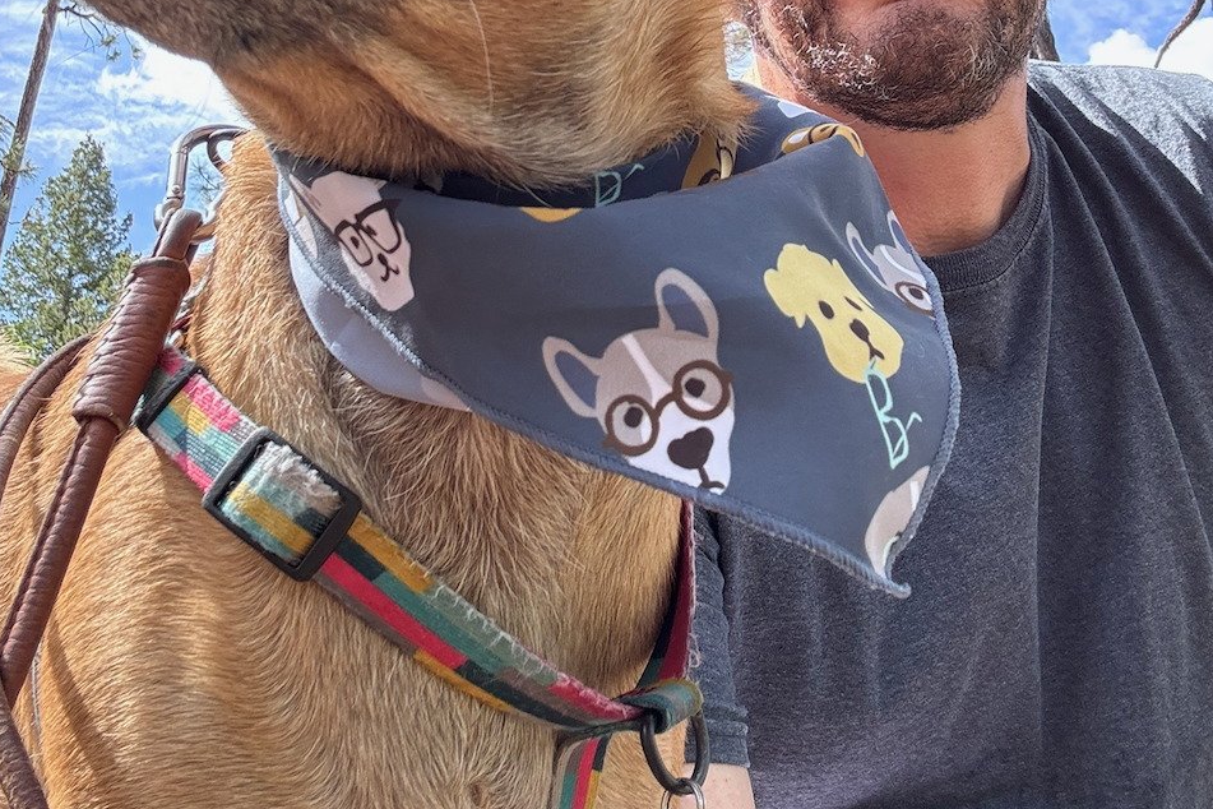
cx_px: 603
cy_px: 54
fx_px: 1415
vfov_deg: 30.3
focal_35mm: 42
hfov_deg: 46.4
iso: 32
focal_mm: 2.69
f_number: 1.9
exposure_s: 1/161
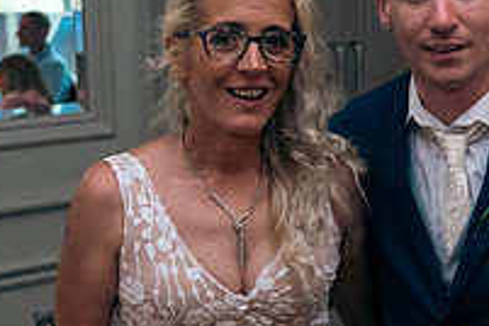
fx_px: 1317
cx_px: 277
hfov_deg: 21.0
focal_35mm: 97
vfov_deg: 13.9
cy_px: 305
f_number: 3.5
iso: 800
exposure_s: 1/160
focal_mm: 29
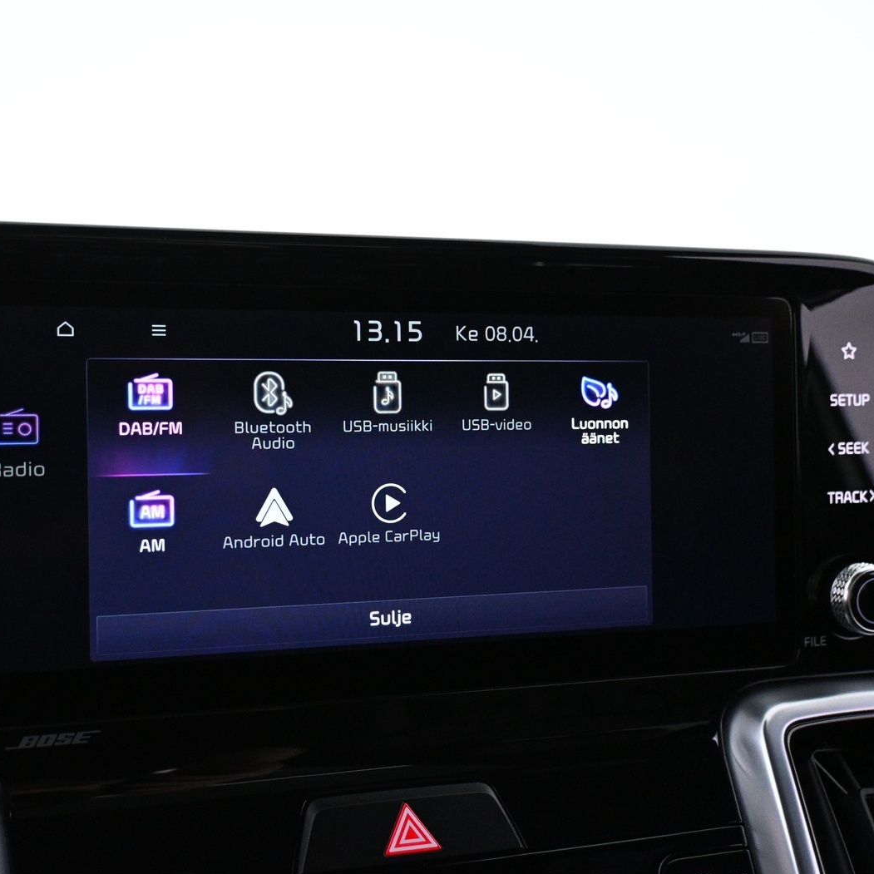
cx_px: 344
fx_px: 1095
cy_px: 434
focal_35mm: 38
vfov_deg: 43.5
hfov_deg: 43.3
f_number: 3.8
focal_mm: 19.5
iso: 4000
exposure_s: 1/100
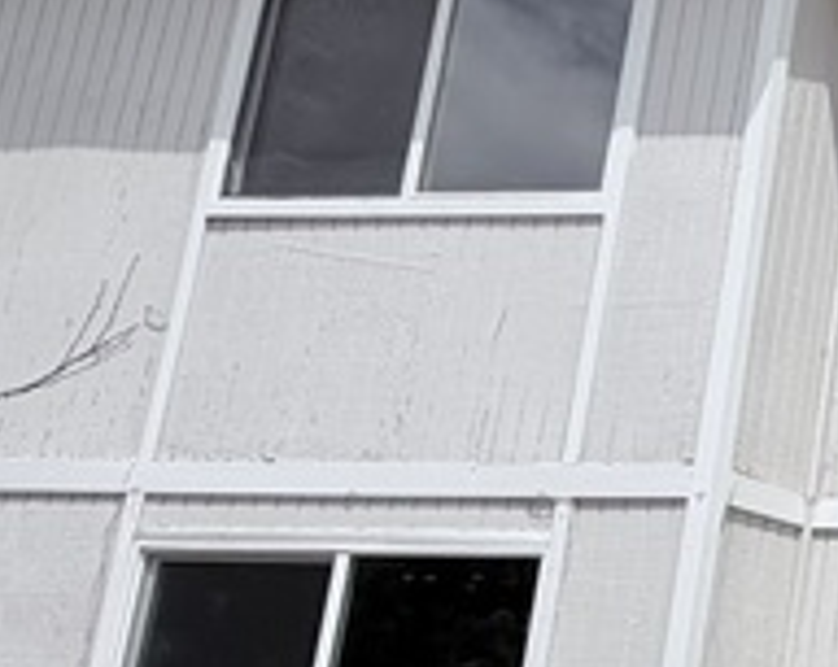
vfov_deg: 26.1
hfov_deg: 19.3
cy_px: 532
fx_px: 1412
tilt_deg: +9.8
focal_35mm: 57
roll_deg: -1.9
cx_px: 1672
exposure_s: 1/1211
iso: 20
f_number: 2.2
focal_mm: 2.22
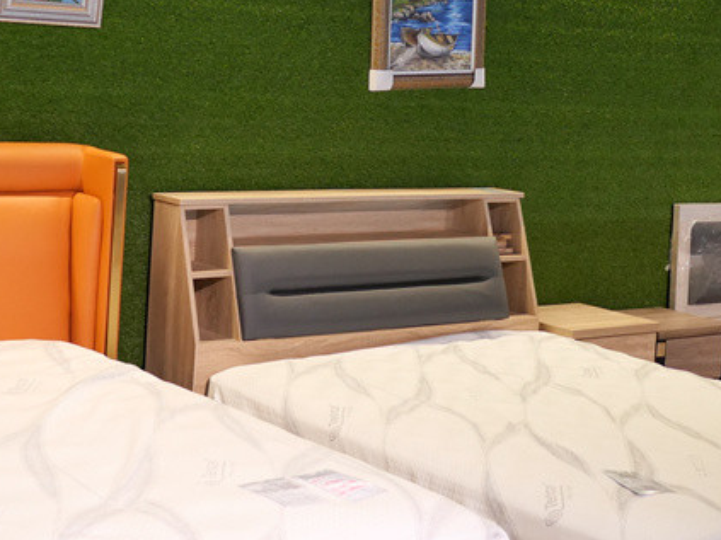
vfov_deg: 20.4
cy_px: 77
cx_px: 268
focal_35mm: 71
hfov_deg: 27.3
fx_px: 1478
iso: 640
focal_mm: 15
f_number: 1.7
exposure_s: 1/60
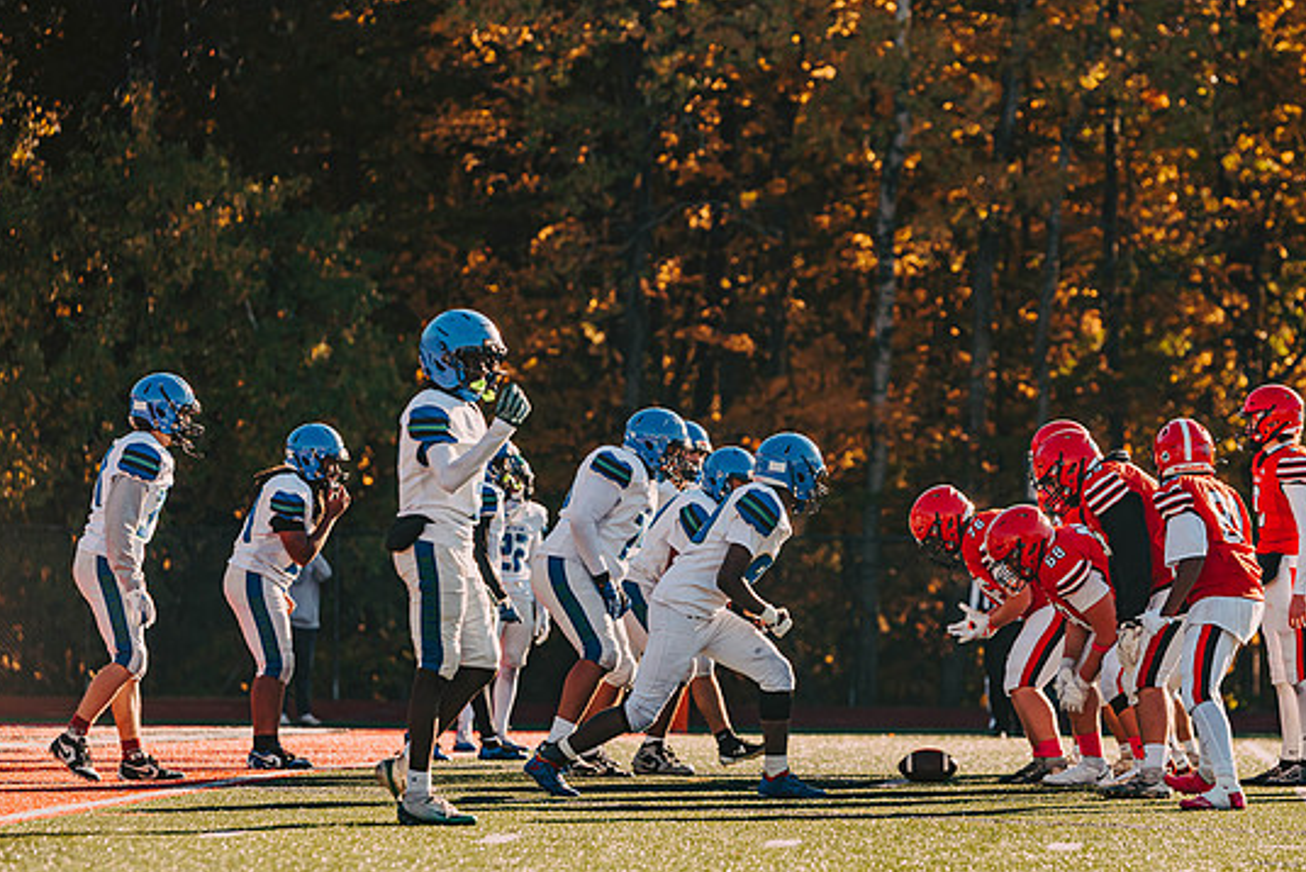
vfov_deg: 7.5
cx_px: 787
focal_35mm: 184
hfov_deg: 11.2
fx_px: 6678
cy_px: 532
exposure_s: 1/3200
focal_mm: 150
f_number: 3.5
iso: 125
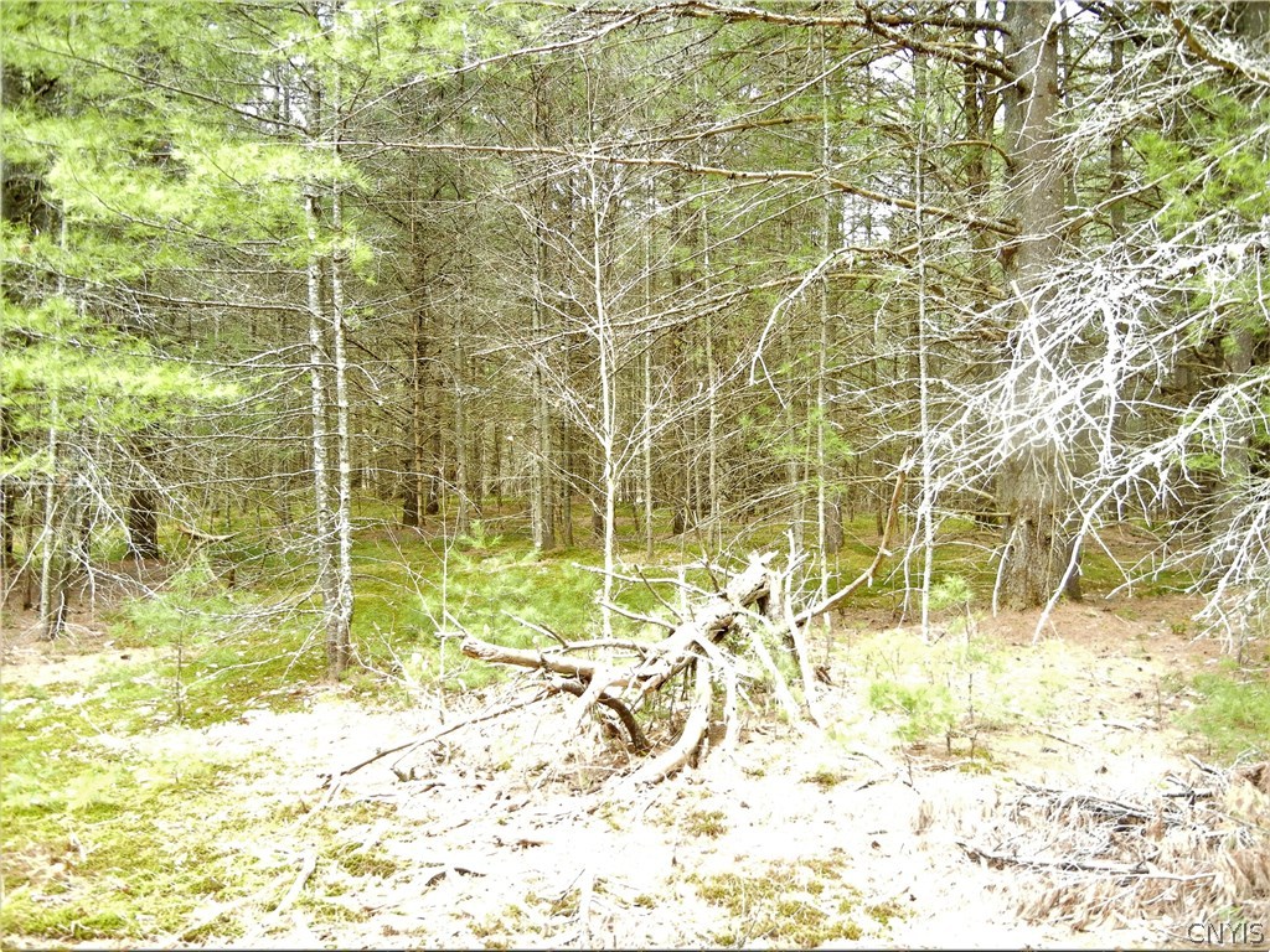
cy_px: 476
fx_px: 1101
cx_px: 635
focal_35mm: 30
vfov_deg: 46.8
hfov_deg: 60.0
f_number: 3.5
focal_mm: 5.4
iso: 160
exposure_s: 1/36
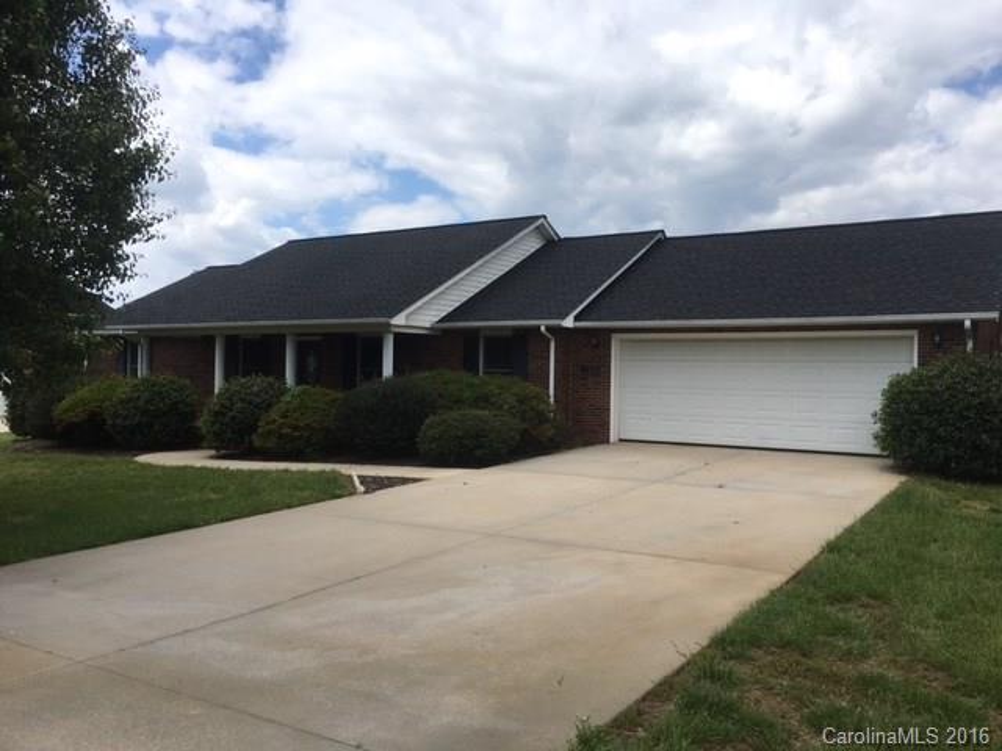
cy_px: 376
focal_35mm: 29
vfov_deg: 48.2
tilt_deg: +2.3
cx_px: 501
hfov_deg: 61.7
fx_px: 839
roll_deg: -1.4
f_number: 2.2
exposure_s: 1/2137
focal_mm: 4.15
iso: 25
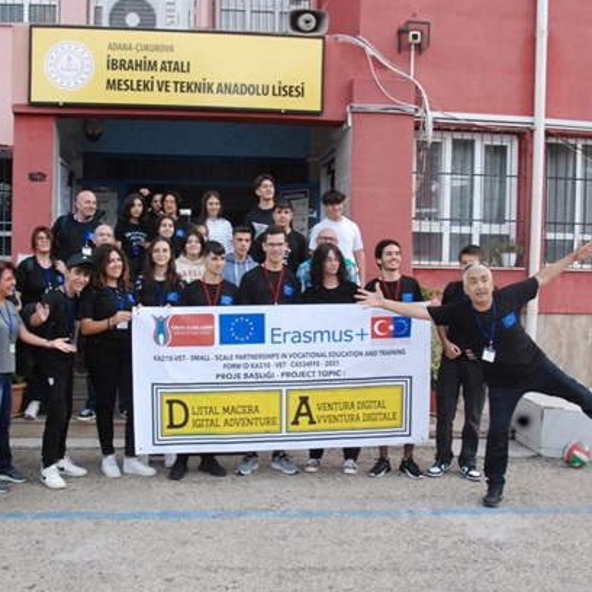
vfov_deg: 44.9
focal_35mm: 37
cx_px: 248
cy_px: 311
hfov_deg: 44.8
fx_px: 716
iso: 1600
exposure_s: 1/320
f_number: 9
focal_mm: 18
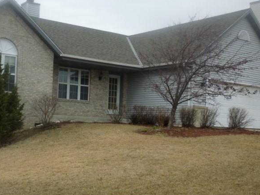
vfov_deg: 27.4
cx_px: 79
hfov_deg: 35.7
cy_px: 130
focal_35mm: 53
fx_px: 398
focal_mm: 5.2
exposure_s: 1/800
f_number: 4
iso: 200
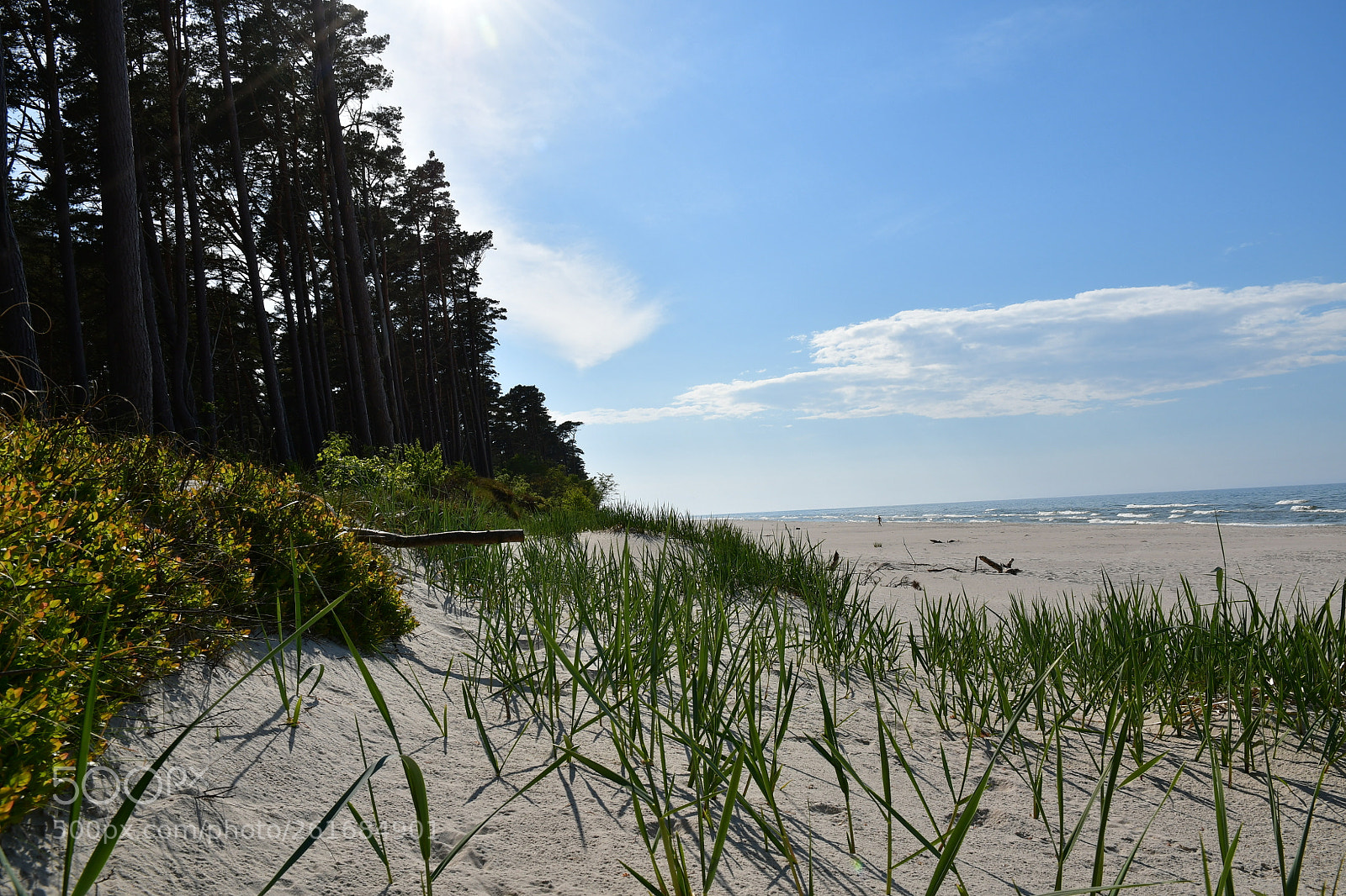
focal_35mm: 24
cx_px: 673
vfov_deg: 53.1
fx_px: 897
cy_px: 448
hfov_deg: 73.8
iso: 100
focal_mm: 16
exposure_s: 1/400
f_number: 11
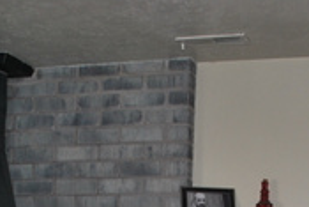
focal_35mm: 99
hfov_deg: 20.6
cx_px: 124
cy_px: 377
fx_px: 850
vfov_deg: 12.6
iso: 200
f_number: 3.5
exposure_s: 1/60
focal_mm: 18
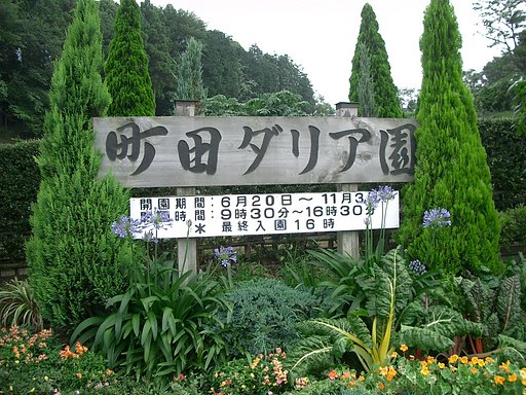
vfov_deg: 40.7
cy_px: 198
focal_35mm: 35
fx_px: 532
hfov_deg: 52.6
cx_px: 263
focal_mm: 5.8
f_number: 2.6
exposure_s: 1/200
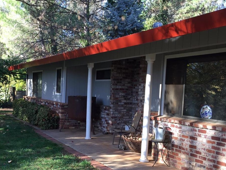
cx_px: 104
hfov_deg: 39.6
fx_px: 313
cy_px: 121
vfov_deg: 29.9
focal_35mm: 48
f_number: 2.2
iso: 32
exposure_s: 1/120
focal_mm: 4.15
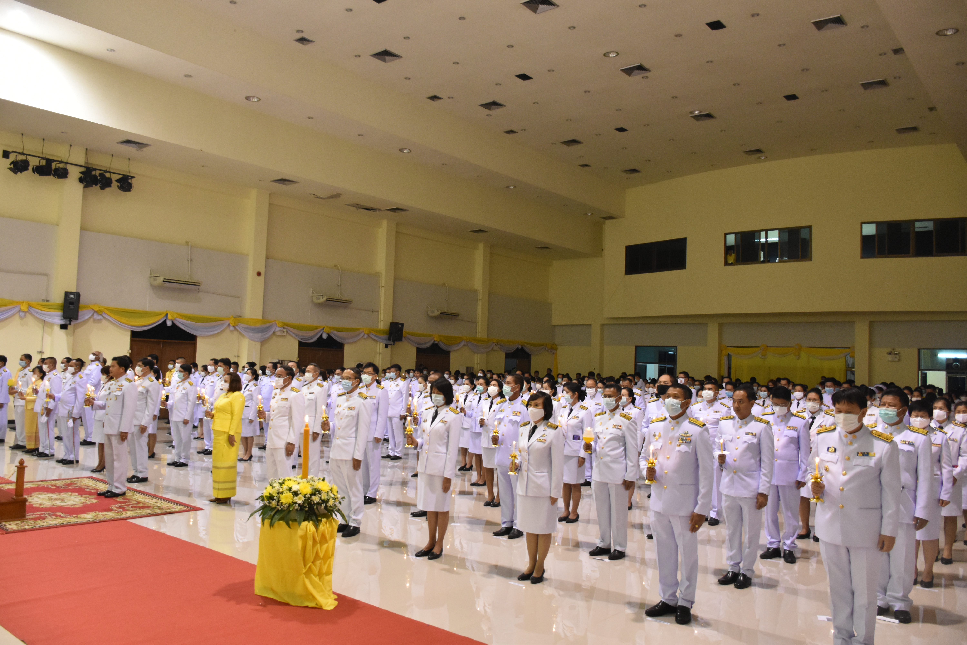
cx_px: 484
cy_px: 322
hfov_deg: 67.4
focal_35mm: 27
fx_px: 725
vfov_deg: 47.9
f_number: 3.5
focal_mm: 18
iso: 2000
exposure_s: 1/50
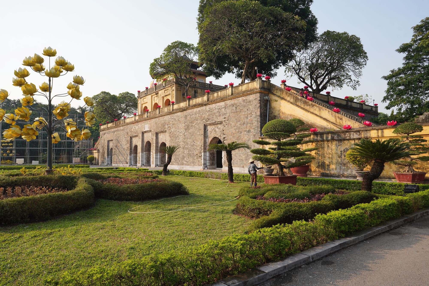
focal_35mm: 24
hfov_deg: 73.7
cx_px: 214
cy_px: 143
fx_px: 286
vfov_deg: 53.1
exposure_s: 1/100
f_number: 10
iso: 100
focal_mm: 24
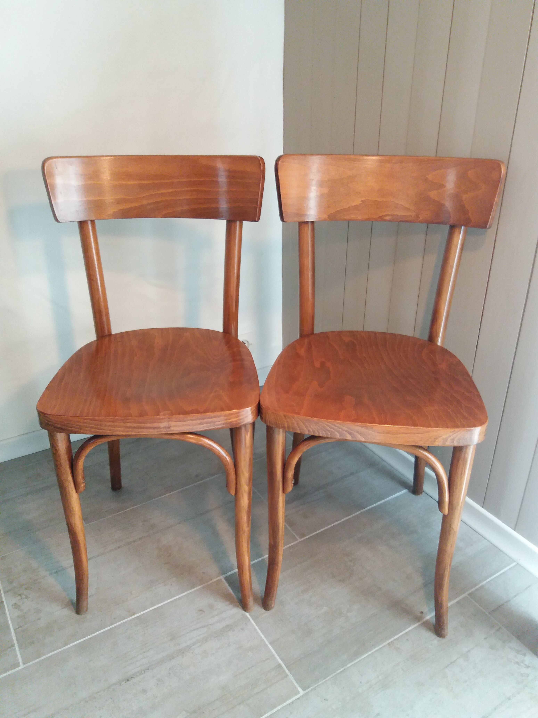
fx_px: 580
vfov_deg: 63.4
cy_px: 359
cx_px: 269
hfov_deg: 49.7
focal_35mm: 28
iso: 200
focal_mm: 3.7
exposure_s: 1/100
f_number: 1.9
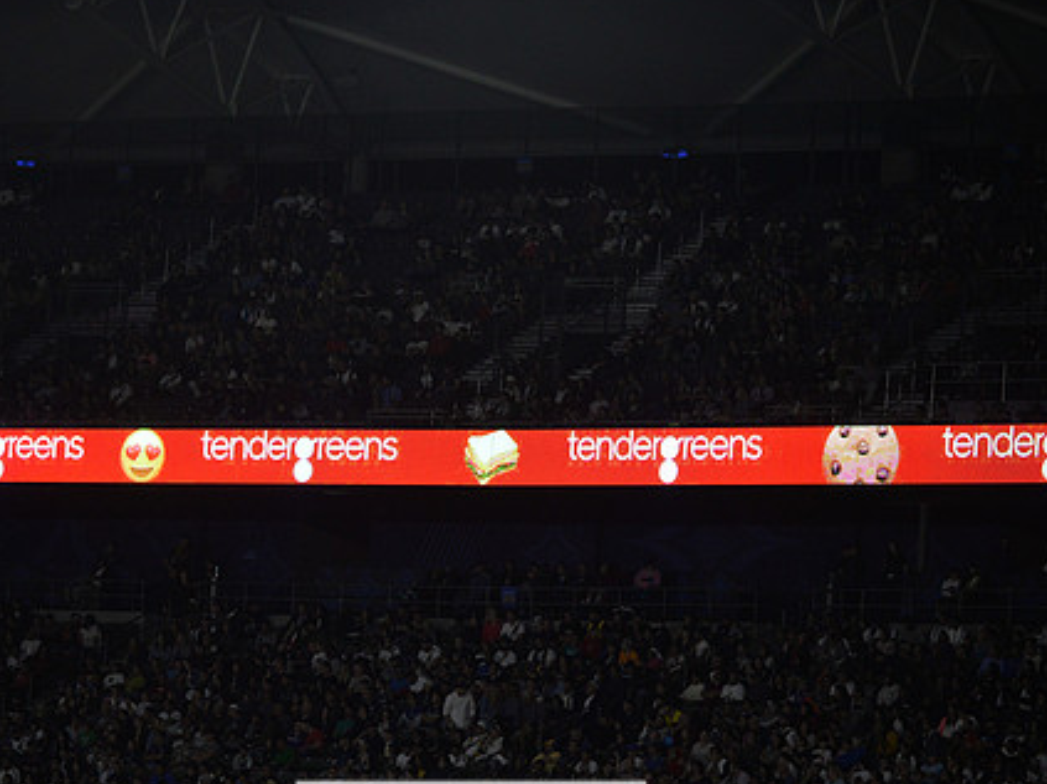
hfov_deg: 8.6
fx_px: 6985
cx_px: 470
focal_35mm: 231
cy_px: 444
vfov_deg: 6.4
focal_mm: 175
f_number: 2.8
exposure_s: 1/3200
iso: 1600
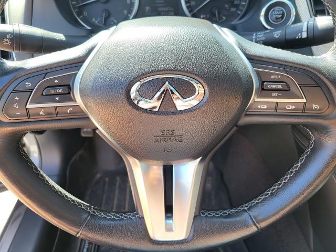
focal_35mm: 26
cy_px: 126
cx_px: 168
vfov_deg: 53.1
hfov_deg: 67.3
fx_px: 252
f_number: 1.8
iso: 40
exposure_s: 1/208
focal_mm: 5.4
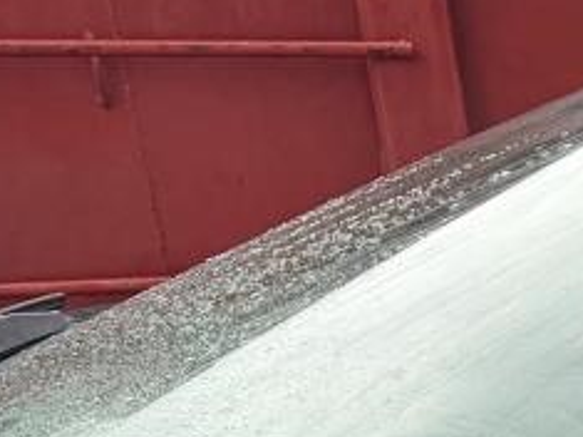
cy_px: 1085
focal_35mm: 131
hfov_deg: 11.7
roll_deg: -1.5
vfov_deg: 9.8
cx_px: 1479
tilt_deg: -25.8
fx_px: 2205
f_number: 1.78
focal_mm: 6.76
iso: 160
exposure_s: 1/121
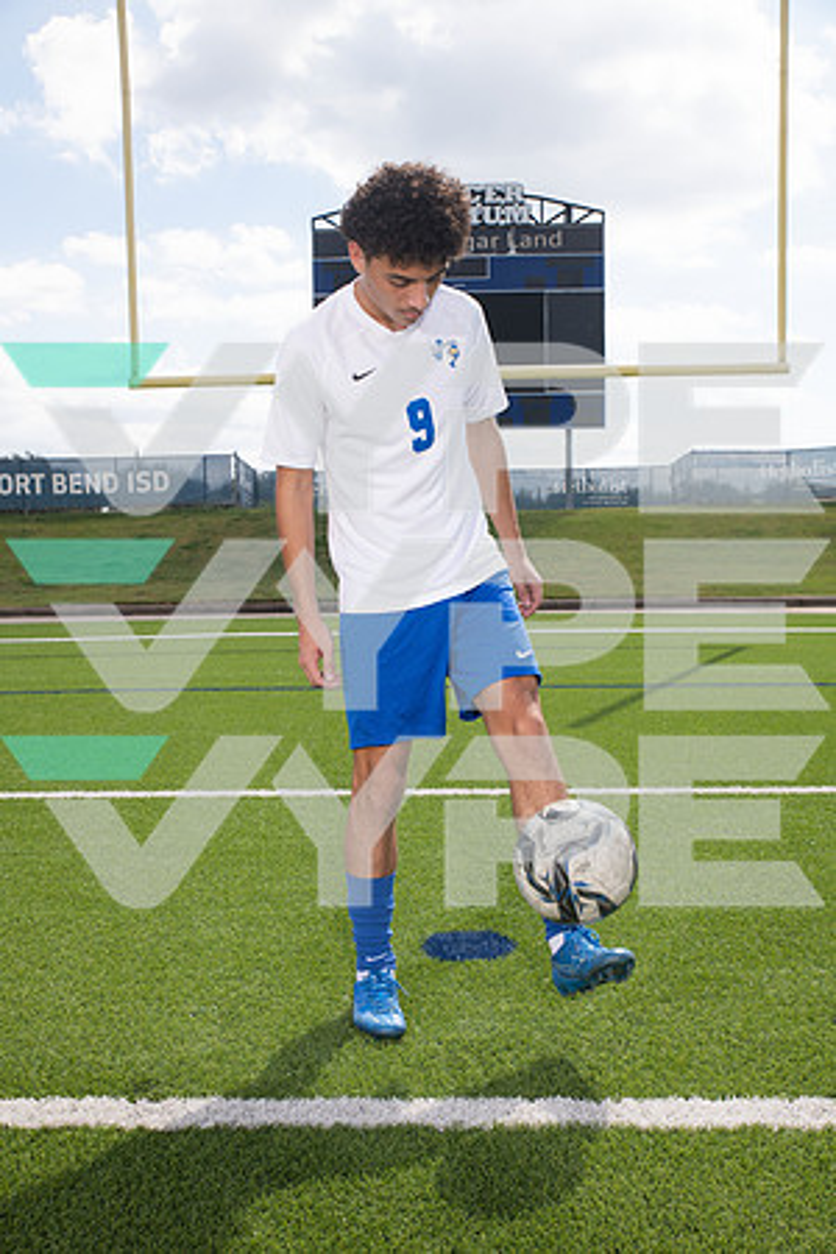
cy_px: 627
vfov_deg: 54.4
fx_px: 1219
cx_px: 418
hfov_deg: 37.9
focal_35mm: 35
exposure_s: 1/400
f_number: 7.1
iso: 125
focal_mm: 35
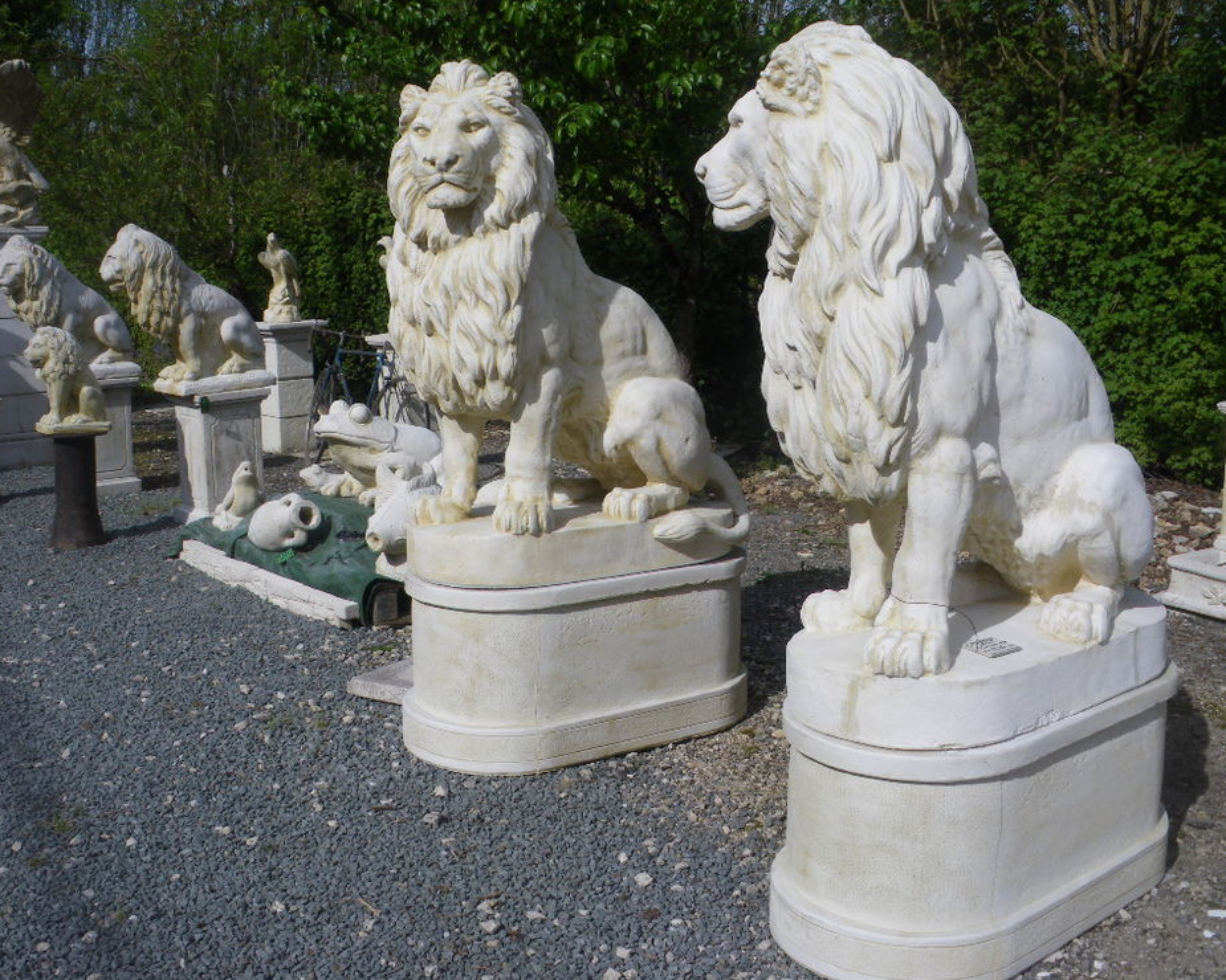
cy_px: 485
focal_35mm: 38
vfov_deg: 39.2
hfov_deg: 47.9
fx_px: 1379
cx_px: 569
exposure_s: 1/400
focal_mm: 6.3
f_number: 5.4
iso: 64
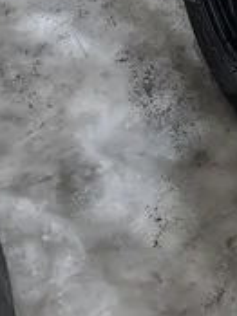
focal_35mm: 109
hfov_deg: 12.0
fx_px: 996
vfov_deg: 16.3
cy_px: -174
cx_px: 481
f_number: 1.6
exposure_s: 1/1618
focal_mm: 4.2
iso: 32
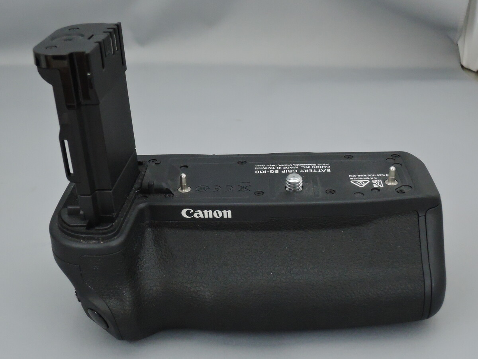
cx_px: 239
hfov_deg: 38.2
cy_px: 180
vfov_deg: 29.1
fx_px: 690
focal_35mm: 50
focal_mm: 10.7
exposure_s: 1/125
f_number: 5.6
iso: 1600
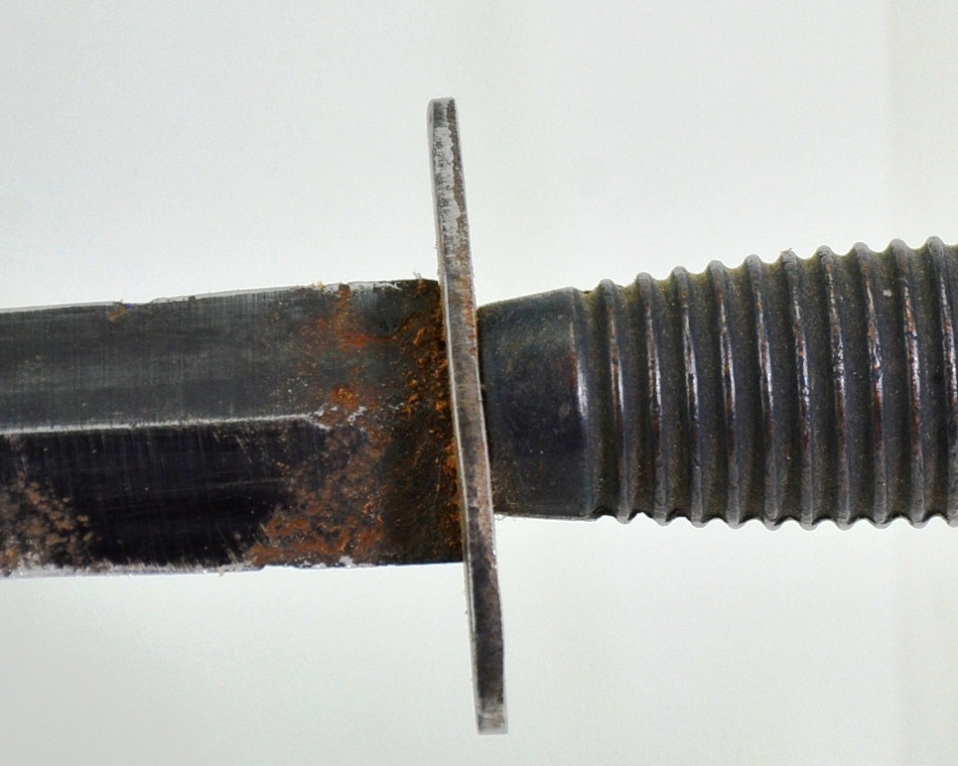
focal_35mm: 484
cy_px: 379
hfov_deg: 4.0
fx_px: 13728
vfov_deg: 3.2
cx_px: 949
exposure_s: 1/250
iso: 560
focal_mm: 135
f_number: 5.6
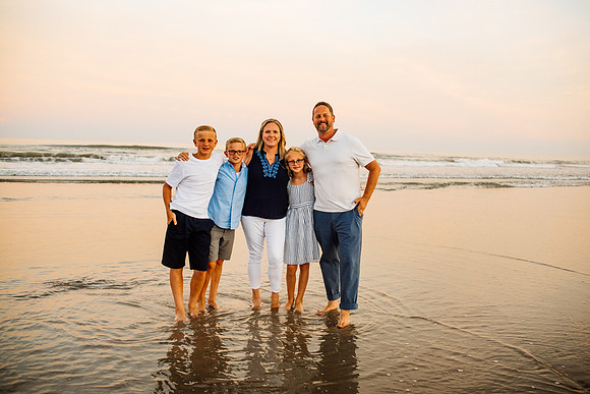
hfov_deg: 54.4
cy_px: 197
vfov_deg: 37.9
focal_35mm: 35
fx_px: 574
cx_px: 295
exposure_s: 1/320
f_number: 2.8
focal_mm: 35
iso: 320
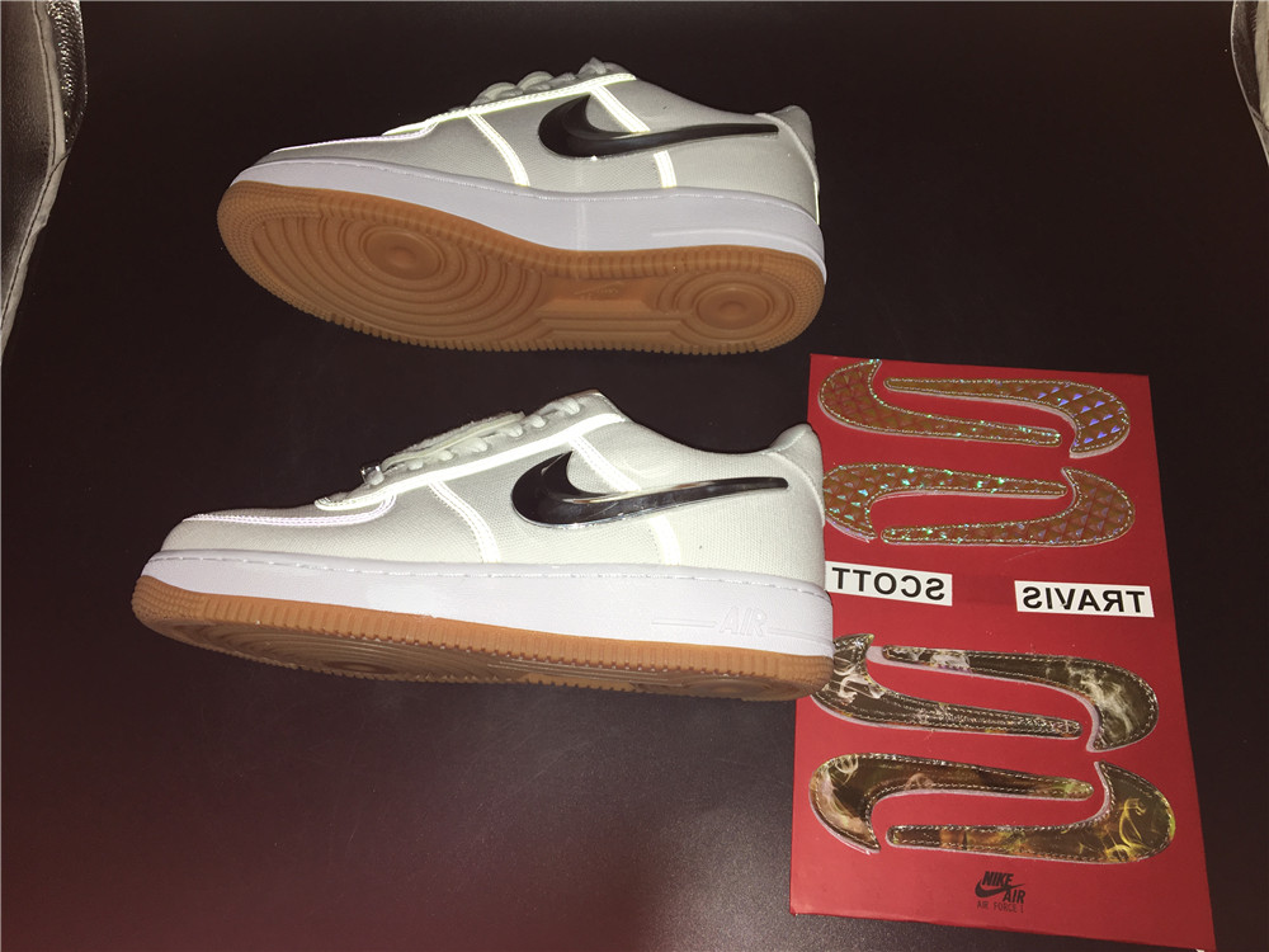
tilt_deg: -64.5
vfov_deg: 48.2
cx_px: 634
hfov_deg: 61.7
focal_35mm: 29
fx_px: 1063
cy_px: 476
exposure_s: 1/24
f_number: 2.2
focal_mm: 4.15
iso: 25
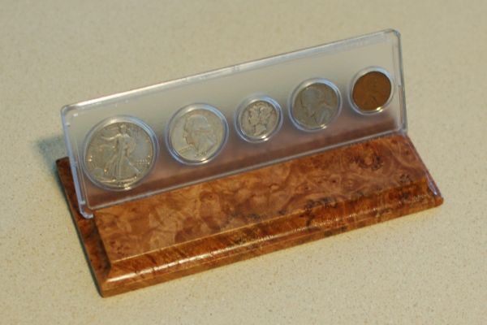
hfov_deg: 37.9
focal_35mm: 52
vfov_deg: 25.8
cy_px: 162
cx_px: 244
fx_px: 710
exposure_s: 1/30
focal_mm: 35
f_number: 2.8
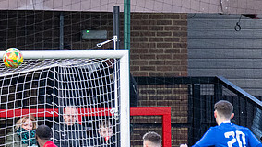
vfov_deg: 0.9
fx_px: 9132
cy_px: 84
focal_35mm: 1314
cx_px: -30
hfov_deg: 1.6
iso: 1600
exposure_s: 1/1250
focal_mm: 280
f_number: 4
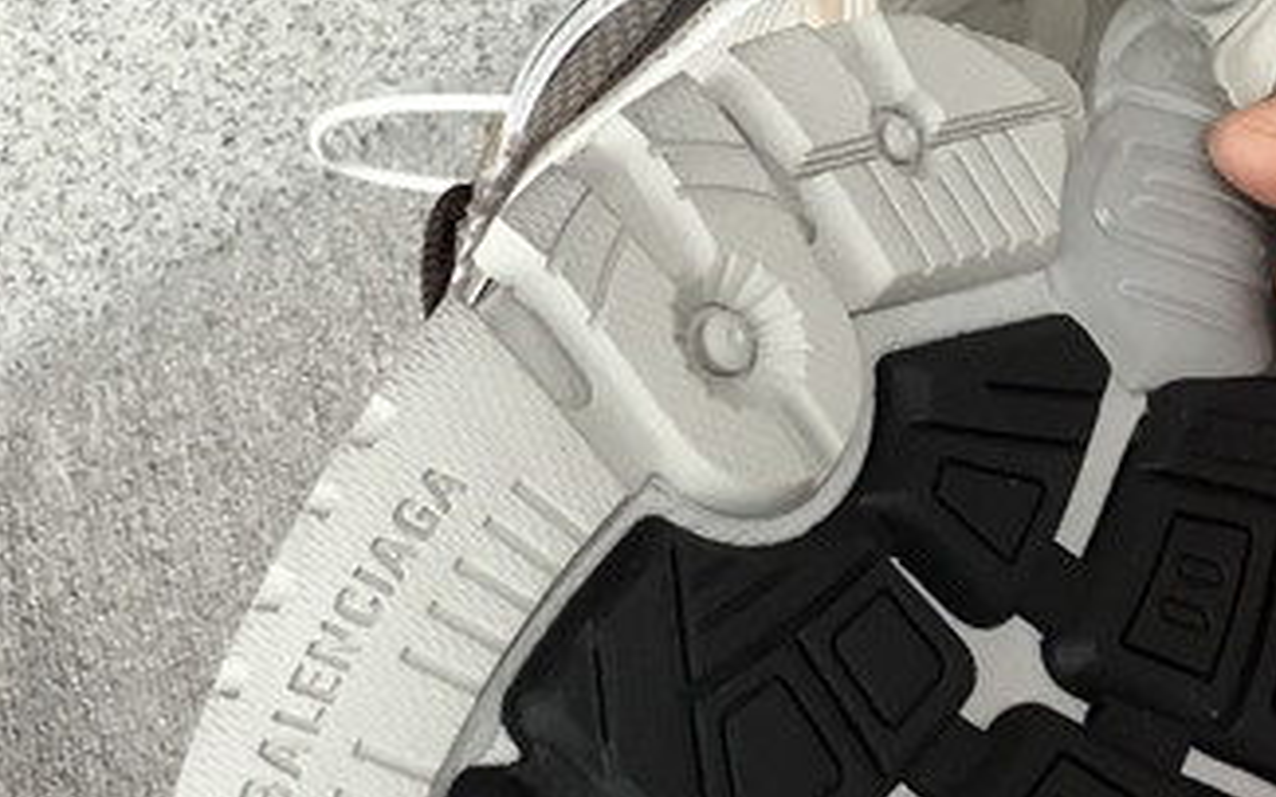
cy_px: 179
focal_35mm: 91
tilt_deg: -42.3
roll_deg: +42.8
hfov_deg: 22.6
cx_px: 942
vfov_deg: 14.3
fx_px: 3164
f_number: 2.4
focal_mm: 3.3
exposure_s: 1/33
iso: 32
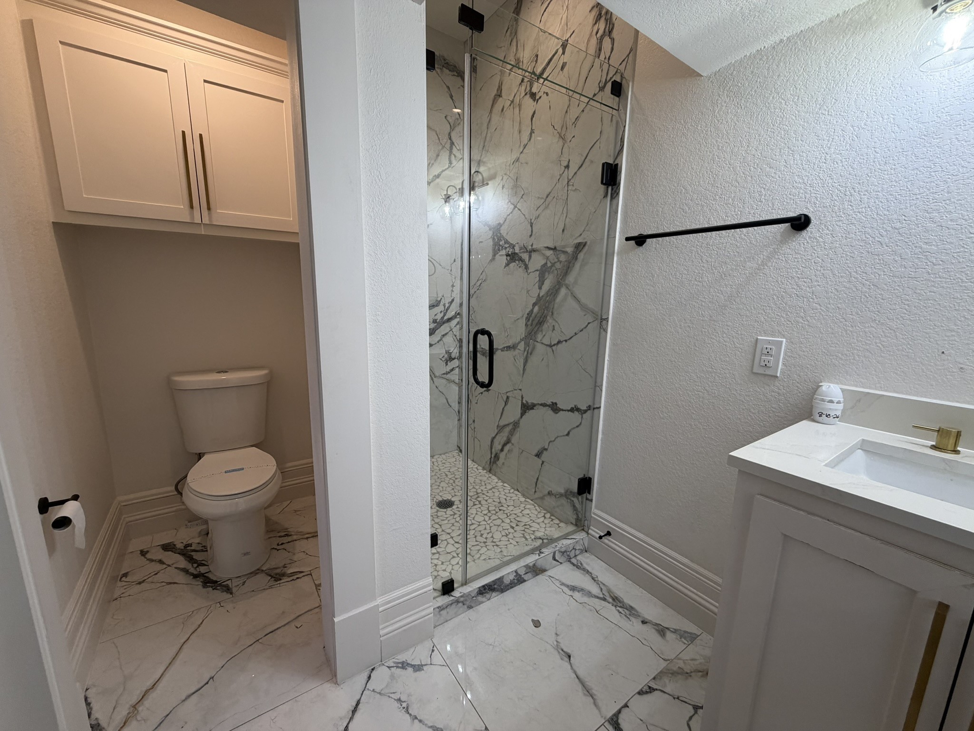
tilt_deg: -10.5
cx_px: 487
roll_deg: -0.7
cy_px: 366
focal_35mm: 14
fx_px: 394
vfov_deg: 85.7
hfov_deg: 102.1
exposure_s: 1/120
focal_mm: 2.22
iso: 125
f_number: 2.2
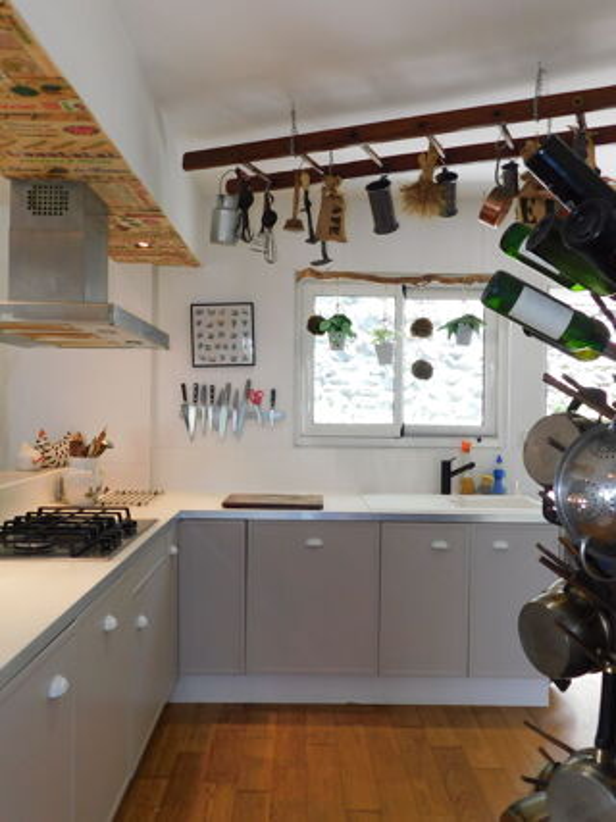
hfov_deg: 46.8
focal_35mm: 30
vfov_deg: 60.0
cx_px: 308
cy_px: 411
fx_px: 712
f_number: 3.2
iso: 125
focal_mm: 5.3
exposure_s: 1/40
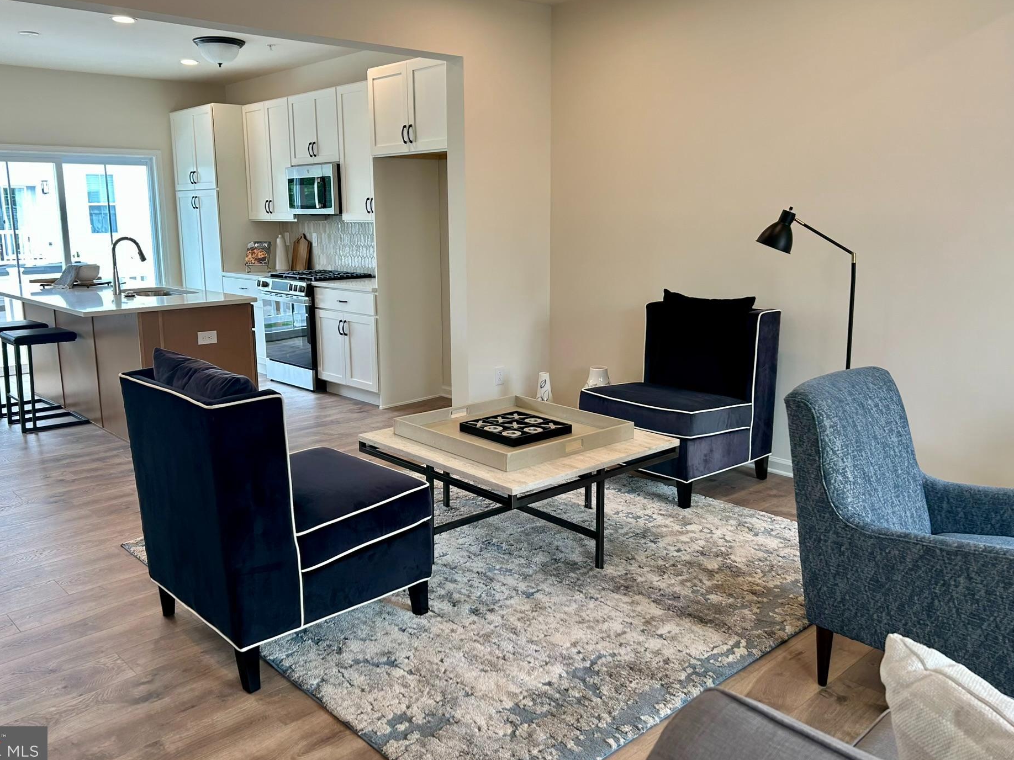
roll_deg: +1.0
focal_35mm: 29
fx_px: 849
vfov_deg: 48.2
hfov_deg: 61.6
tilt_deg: -10.0
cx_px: 475
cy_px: 348
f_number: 1.5
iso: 50
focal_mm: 5.7
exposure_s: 1/120
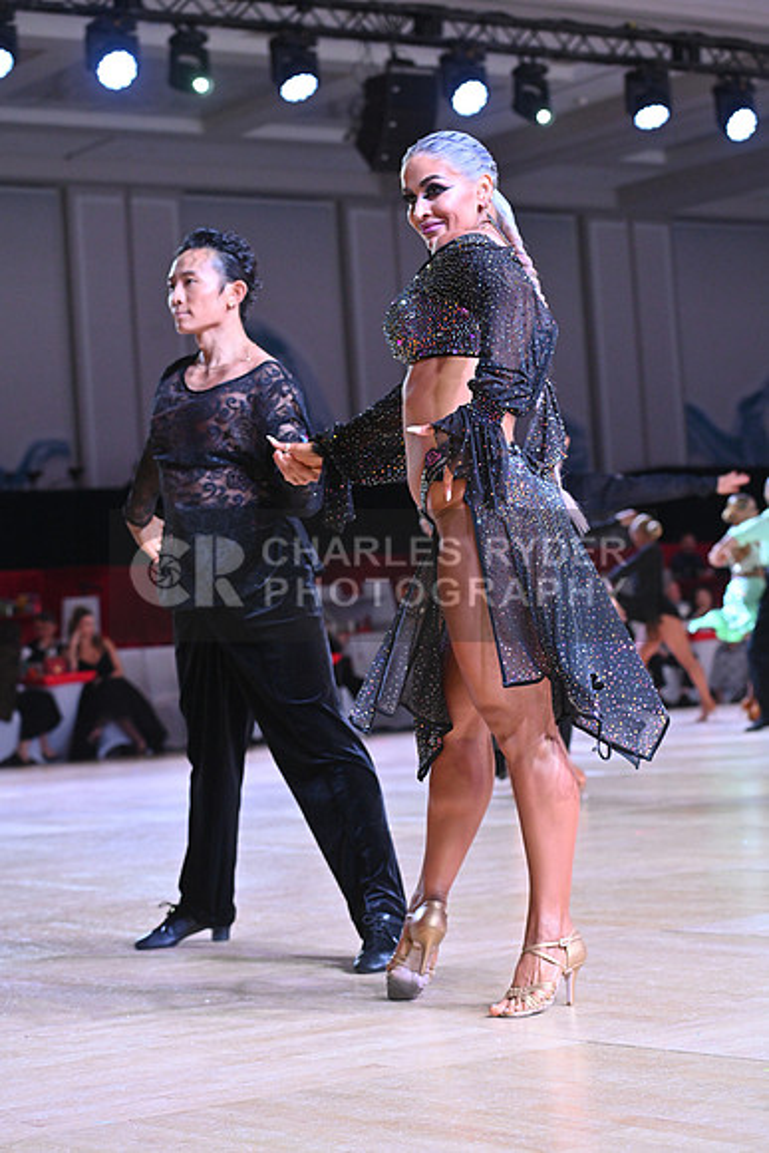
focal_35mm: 80
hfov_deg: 17.1
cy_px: 576
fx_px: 2562
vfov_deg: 25.4
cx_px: 384
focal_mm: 80
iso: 2500
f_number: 5.6
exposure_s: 1/400
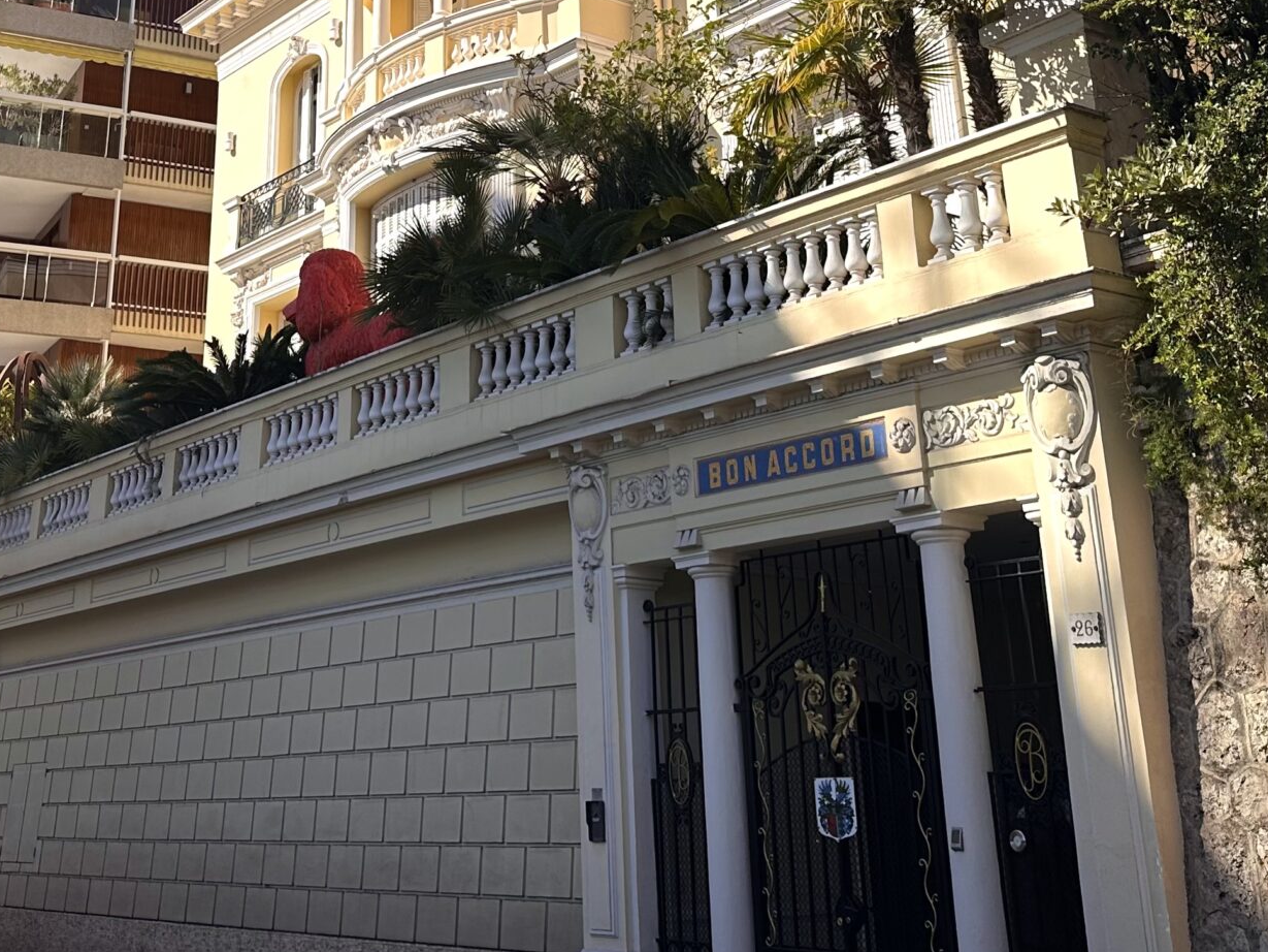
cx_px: 453
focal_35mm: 50
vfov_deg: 27.7
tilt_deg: +24.1
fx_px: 1832
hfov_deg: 37.9
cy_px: 36
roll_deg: -0.1
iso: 80
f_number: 1.78
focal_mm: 6.86
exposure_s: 1/3247
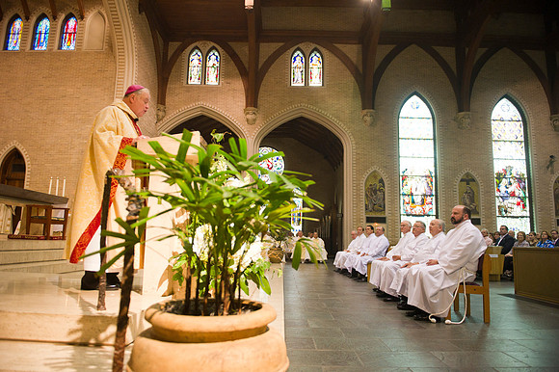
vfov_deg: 53.1
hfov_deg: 73.8
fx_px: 372
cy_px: 186
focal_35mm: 24
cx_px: 280
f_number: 2.8
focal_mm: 24
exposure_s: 1/200
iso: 2000
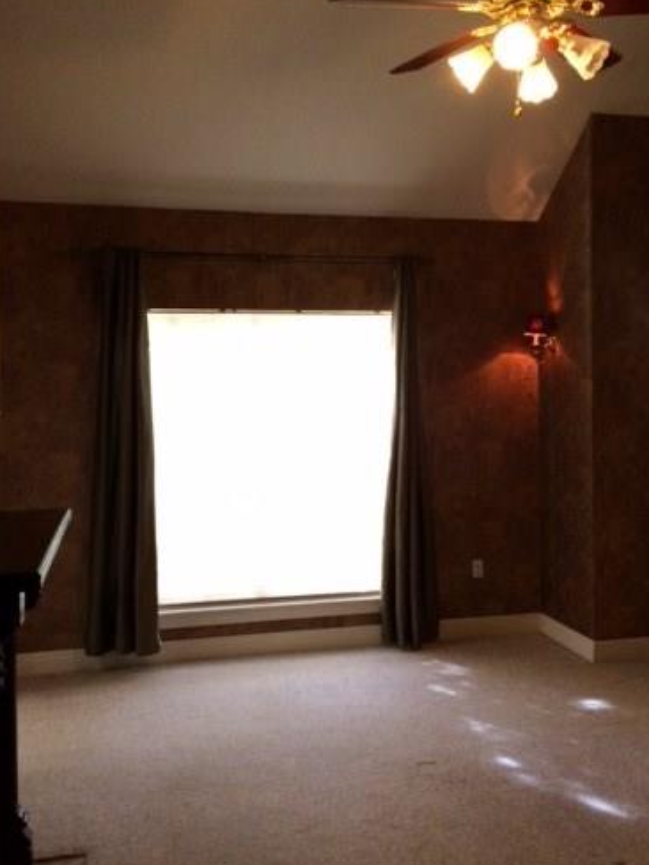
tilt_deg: +0.5
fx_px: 950
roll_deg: +3.1
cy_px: 408
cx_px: 394
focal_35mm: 38
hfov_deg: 37.6
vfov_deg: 49.0
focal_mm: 4.15
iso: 160
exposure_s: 1/30
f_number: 2.2
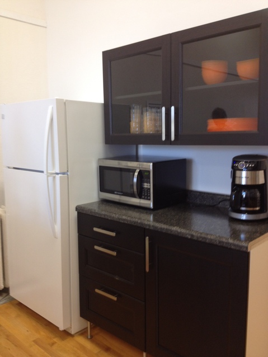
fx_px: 361
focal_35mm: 35
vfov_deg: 52.6
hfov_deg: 40.7
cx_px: 134
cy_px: 178
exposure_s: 1/20
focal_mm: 4.28
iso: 100
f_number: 2.4
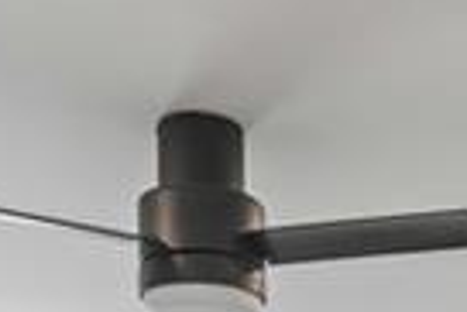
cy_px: 715
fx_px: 1364
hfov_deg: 18.4
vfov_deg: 11.2
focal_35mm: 105
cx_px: 556
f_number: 8
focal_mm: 14
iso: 320
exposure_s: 1/25
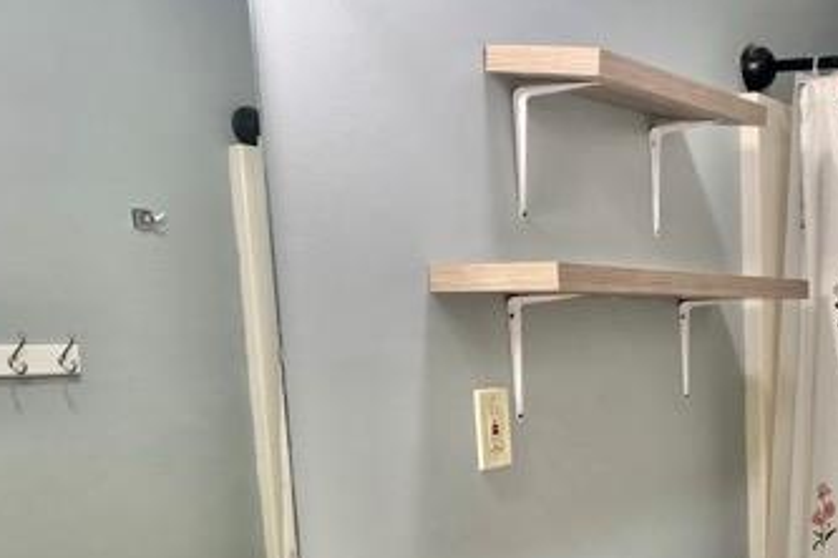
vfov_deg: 25.1
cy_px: 515
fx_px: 1210
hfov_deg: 35.6
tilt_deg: -8.5
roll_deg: +1.7
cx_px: 773
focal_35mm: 52
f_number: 1.5
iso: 125
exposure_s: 1/120
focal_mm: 5.7
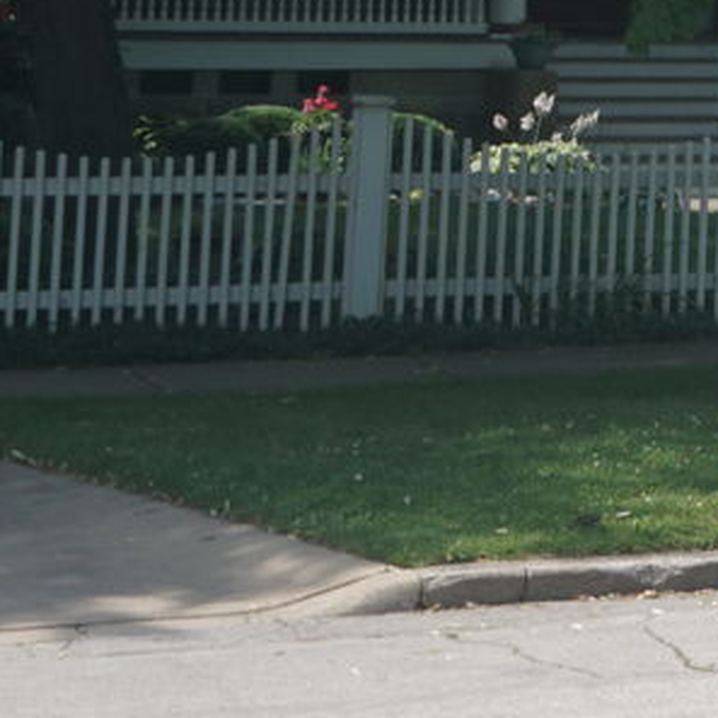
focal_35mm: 165
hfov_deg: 9.2
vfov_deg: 10.2
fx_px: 3872
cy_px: -365
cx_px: 1874
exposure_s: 1/125
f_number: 8
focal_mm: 20
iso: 100
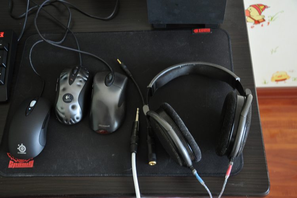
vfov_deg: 28.0
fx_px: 395
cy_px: 99
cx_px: 148
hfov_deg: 41.2
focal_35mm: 48
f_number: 4.2
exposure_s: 1/40
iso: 800
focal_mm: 32
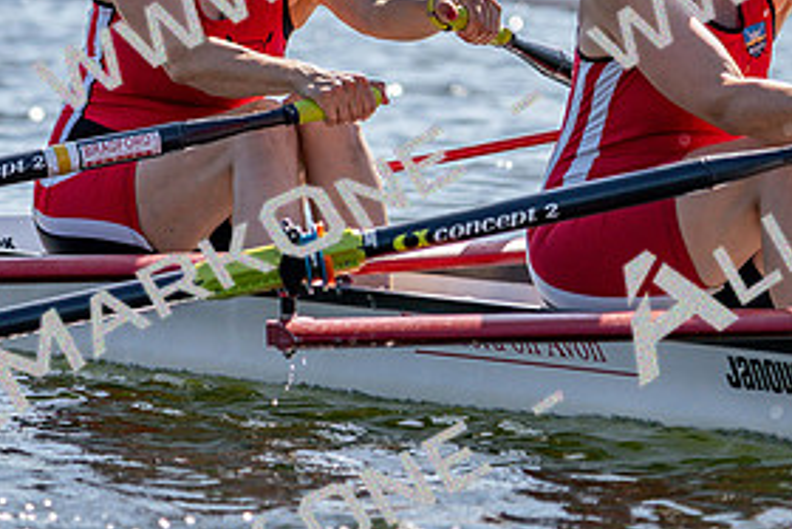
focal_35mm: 418
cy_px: 117
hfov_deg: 4.9
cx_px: 382
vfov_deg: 3.3
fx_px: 9200
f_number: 5.6
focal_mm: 202
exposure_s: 1/2000
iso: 320
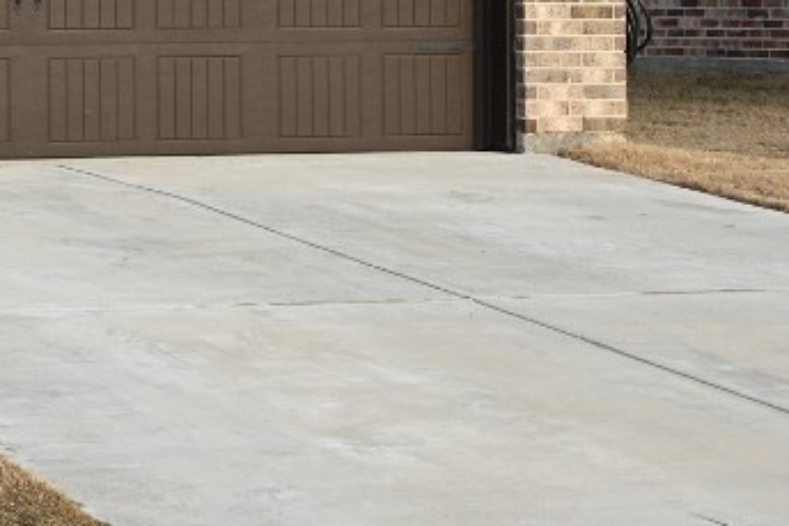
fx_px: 2935
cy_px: -55
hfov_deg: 14.0
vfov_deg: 10.1
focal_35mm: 134
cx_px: -525
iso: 200
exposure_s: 1/125
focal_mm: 40
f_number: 9
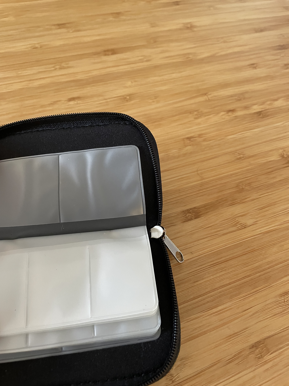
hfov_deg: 53.1
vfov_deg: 67.3
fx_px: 289
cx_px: 144
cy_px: 193
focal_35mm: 26
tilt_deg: -58.7
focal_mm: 4.2
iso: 400
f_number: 1.6
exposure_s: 1/60
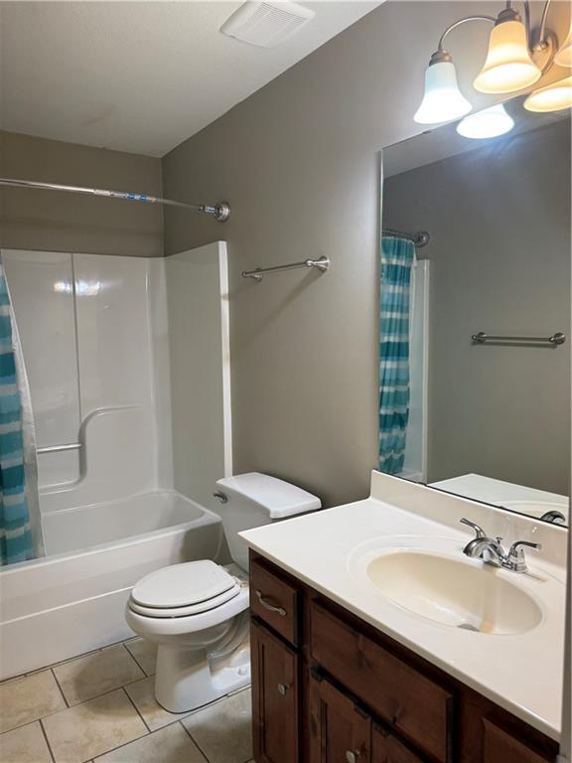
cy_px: 382
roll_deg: +0.5
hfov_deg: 56.8
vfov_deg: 71.6
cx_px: 286
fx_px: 529
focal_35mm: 24
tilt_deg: -3.4
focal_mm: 6.76
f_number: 1.78
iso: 125
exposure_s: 1/120
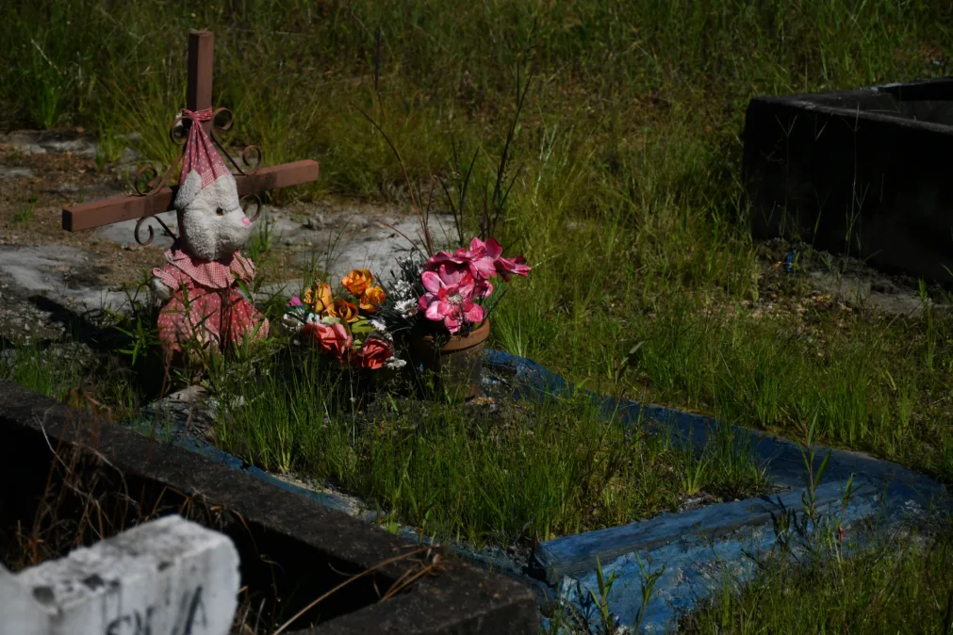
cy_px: 318
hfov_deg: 24.2
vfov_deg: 16.3
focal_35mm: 84
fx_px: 2223
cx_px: 476
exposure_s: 1/8000
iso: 160
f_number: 4.8
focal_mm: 56
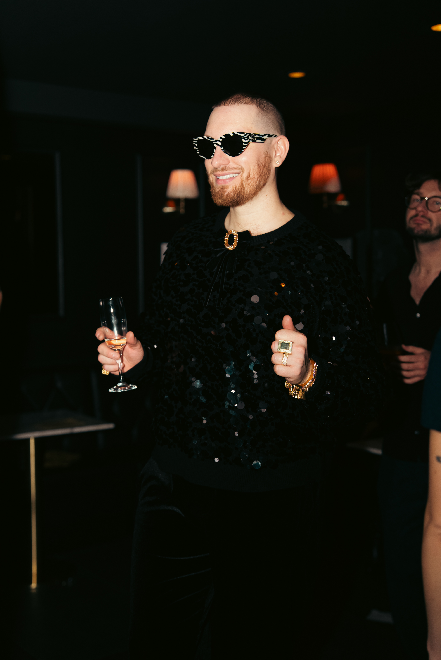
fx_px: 881
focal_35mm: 48
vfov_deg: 41.1
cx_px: 220
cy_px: 330
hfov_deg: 28.1
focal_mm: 48
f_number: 2.8
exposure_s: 1/250
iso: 800
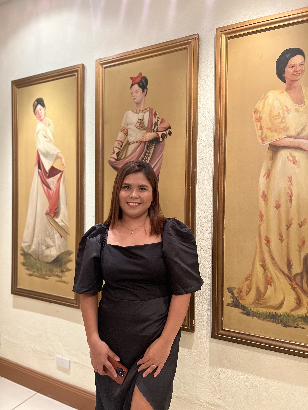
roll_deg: -1.1
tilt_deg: -1.3
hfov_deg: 53.1
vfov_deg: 67.3
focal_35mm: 26
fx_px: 308
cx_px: 154
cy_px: 205
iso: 500
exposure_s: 1/40
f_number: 1.5
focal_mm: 5.7
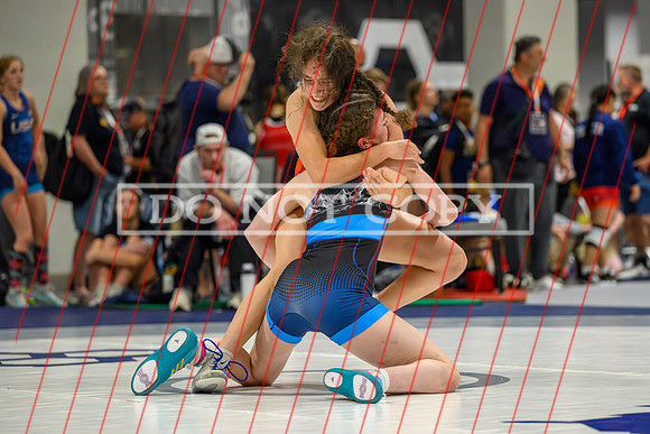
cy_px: 200
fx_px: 2316
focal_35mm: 128
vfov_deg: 10.7
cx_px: 362
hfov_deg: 16.0
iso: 10000
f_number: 2.8
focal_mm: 110
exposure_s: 1/800
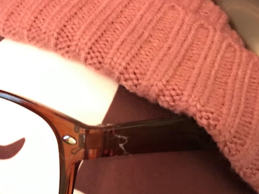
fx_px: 411
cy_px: 116
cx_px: 81
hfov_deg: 34.5
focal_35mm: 55
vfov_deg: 26.5
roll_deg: -0.3
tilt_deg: -20.0
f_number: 1.8
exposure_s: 1/4
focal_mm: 3.99
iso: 160
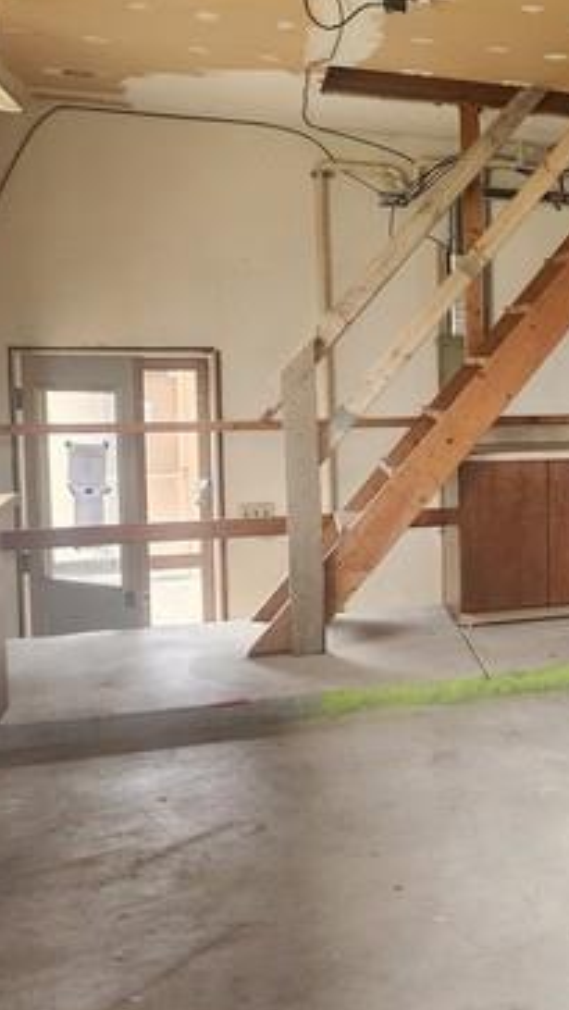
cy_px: 458
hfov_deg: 22.3
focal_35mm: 44
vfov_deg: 46.3
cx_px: 855
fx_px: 1179
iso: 640
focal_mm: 5.4
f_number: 1.8
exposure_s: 1/100
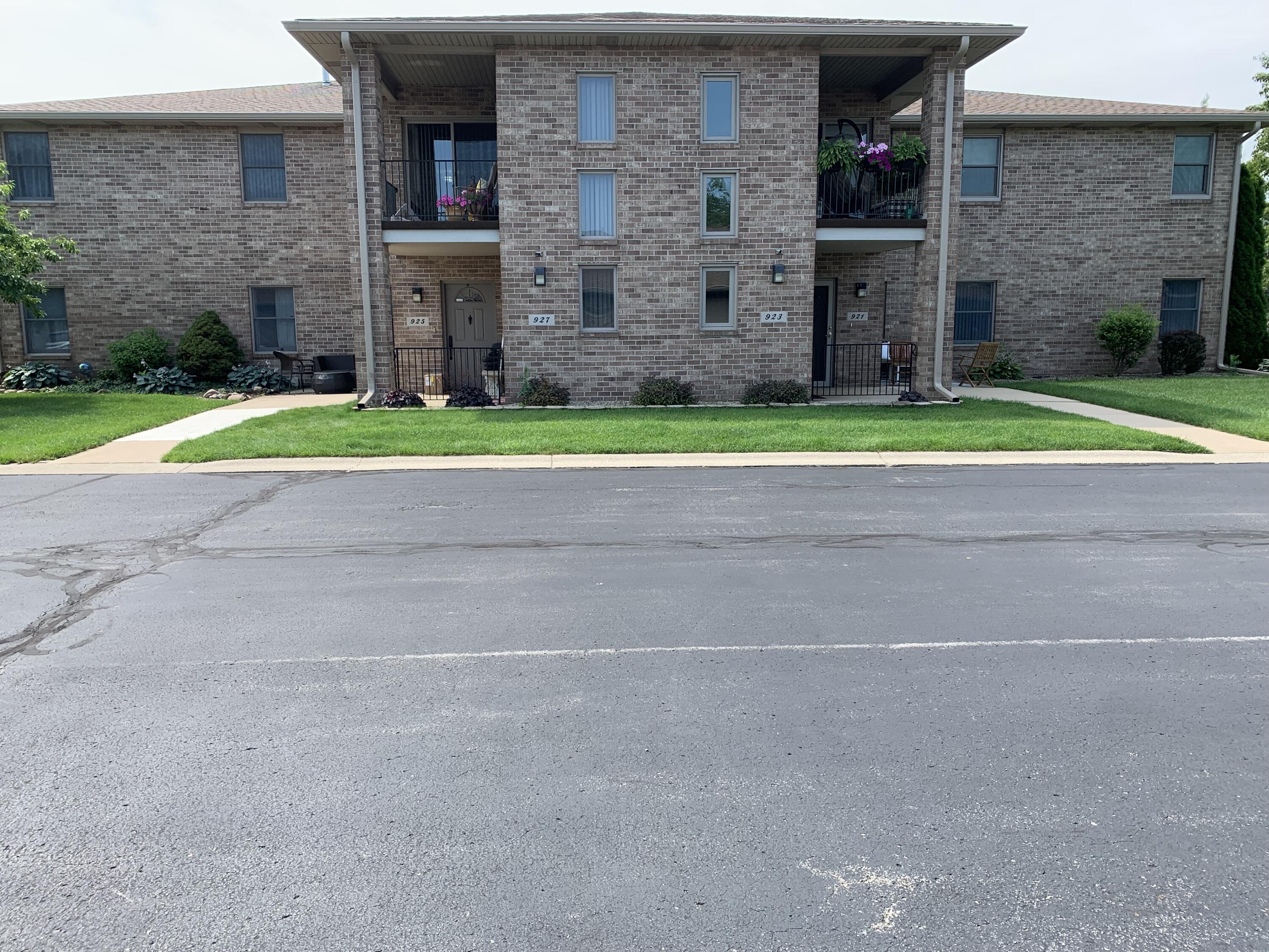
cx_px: 634
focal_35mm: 26
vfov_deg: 53.1
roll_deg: +1.2
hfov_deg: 67.3
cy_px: 476
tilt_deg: -10.3
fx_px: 953
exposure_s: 1/754
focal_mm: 4.25
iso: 25
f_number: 1.8
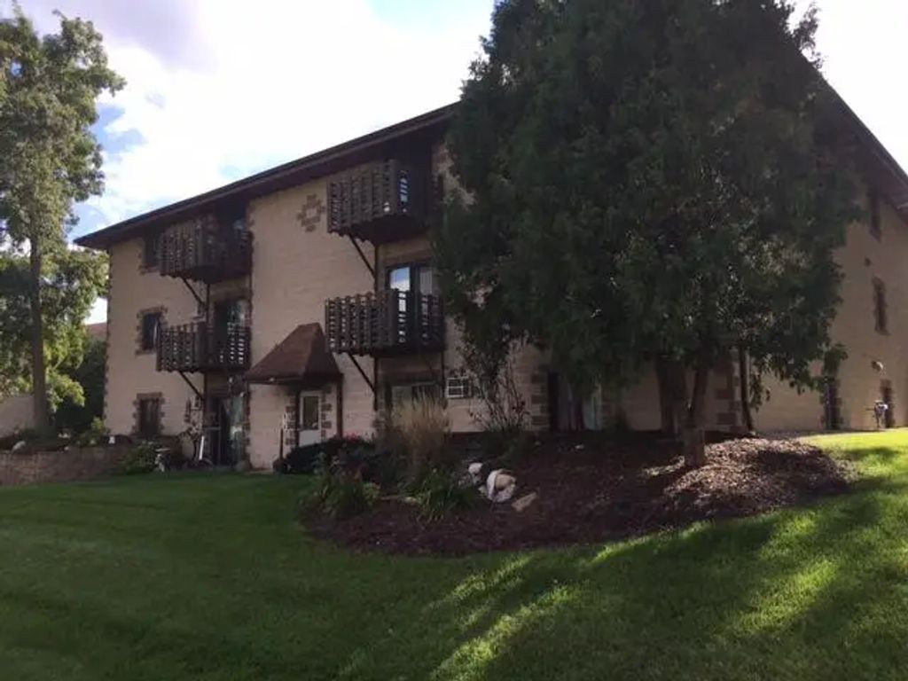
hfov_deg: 61.7
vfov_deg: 48.2
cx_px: 454
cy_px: 340
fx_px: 761
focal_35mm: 29
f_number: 2.2
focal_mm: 4.15
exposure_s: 1/668
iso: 25
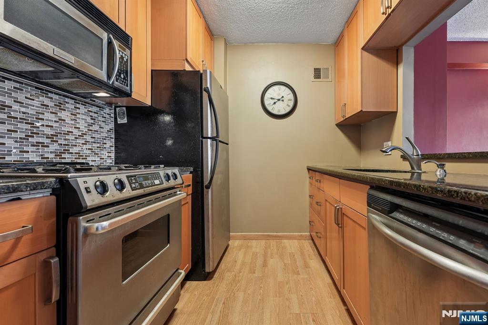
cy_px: 162
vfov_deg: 81.2
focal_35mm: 14
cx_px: 244
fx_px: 190
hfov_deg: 104.3
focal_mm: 14
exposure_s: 1/2
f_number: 8
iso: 250
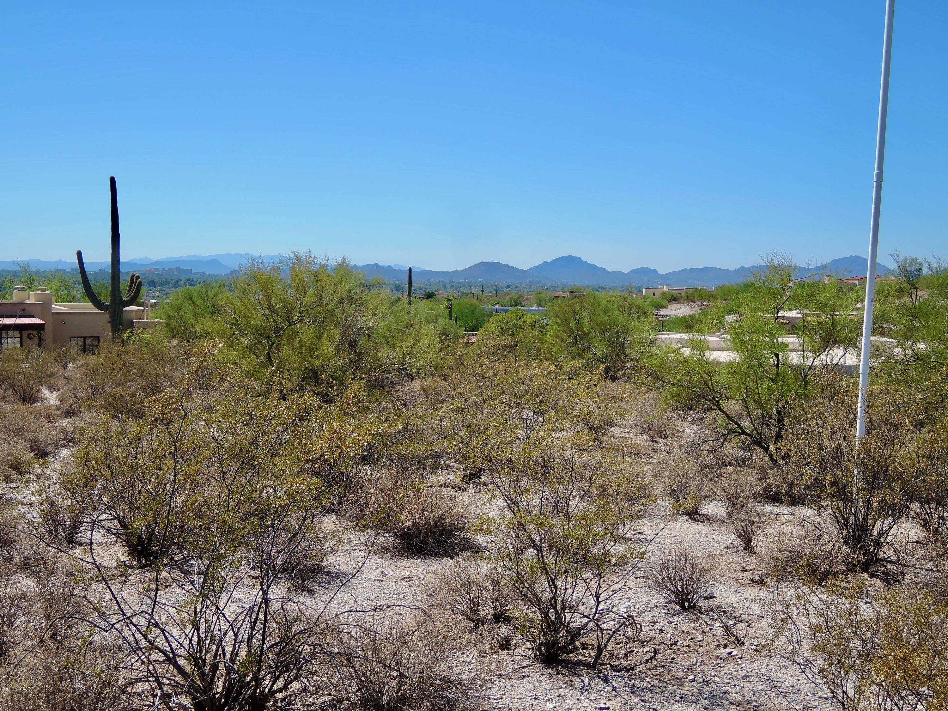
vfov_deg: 36.0
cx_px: 474
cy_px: 356
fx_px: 1095
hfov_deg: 46.8
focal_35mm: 40
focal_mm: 8.6
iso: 80
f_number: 3.5
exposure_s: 1/800
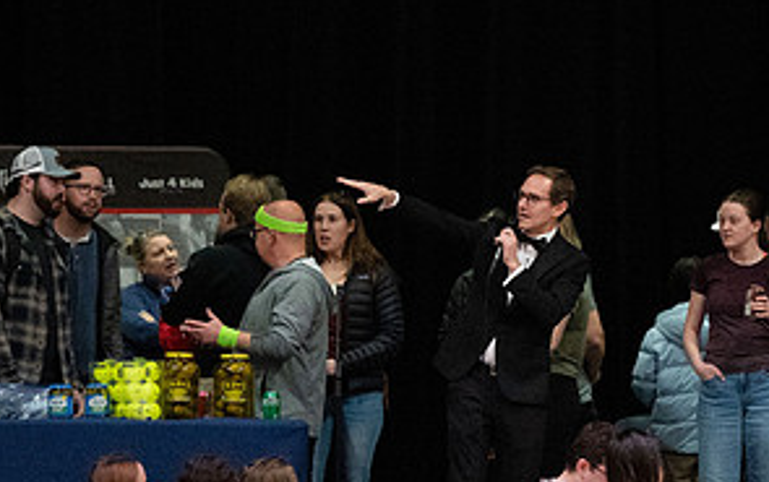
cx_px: 466
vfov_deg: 2.9
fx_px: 9692
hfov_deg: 4.5
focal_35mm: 462
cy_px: 334
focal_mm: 200
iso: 10000
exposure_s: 1/1000
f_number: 2.8
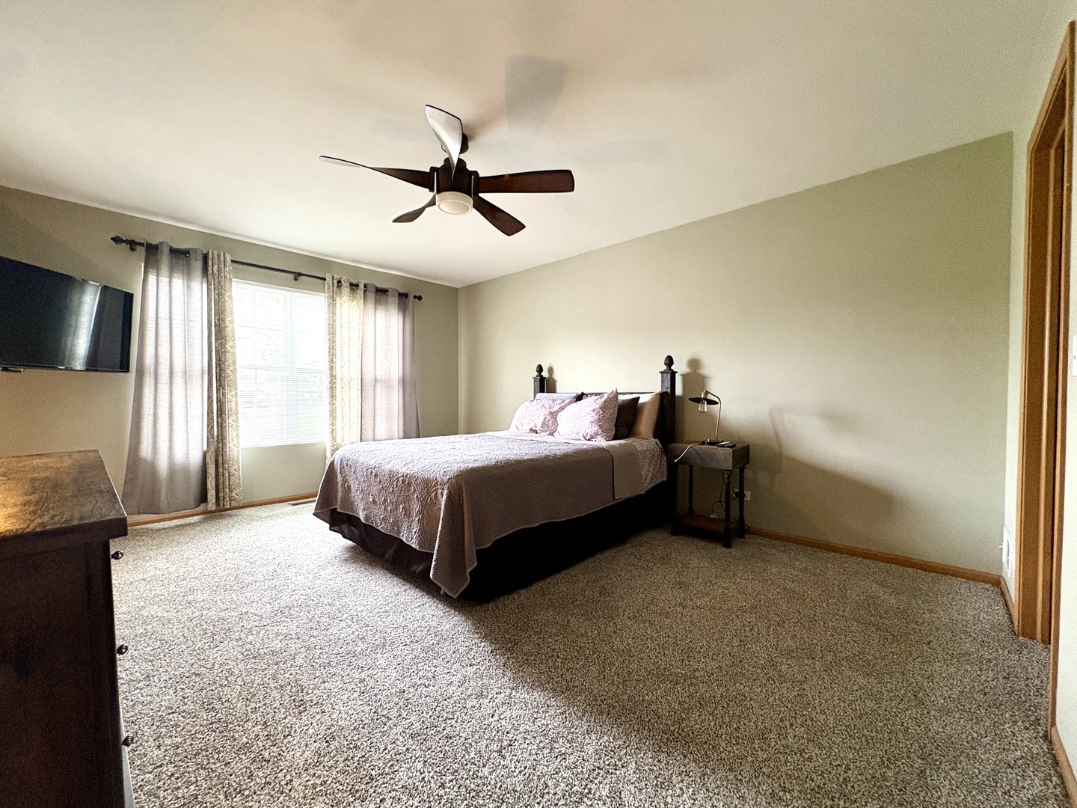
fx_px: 436
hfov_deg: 102.1
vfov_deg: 85.7
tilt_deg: -0.8
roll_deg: +0.2
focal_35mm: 14
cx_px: 538
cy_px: 404
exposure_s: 1/60
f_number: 2.2
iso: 400
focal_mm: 2.22
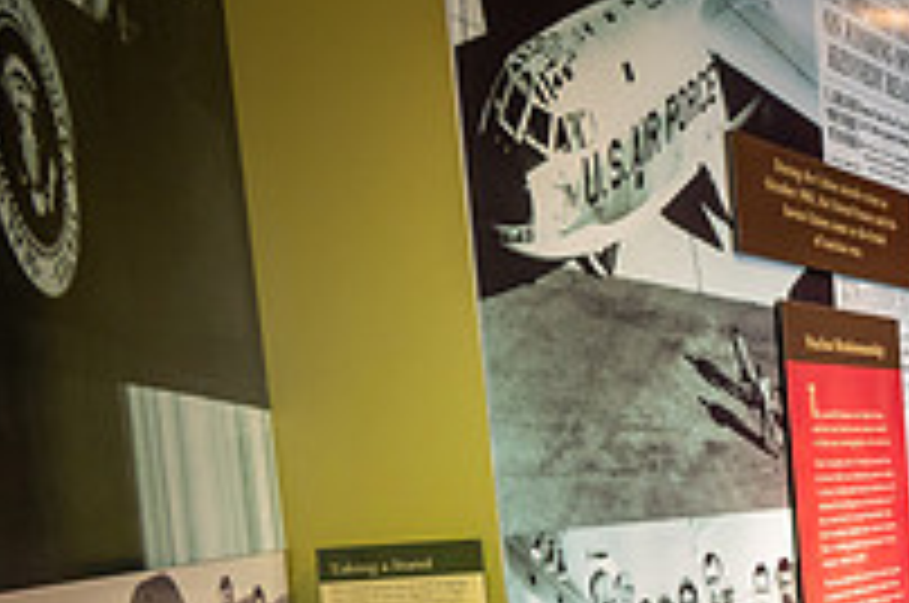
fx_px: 1739
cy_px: 662
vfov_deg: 18.9
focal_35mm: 69
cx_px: 1188
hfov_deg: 25.2
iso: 3600
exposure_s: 1/50
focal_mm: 24
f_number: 5.6
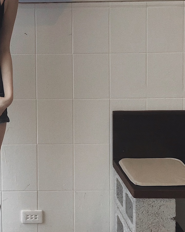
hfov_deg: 19.9
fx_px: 500
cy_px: 16
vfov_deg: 25.1
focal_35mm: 73
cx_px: -28
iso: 20
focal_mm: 3.99
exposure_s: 1/381
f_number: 1.8
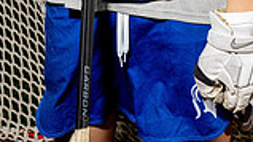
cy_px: -204
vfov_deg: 7.1
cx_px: 150
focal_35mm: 160
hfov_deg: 13.5
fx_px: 1072
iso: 800
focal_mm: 54
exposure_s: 1/250
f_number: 8
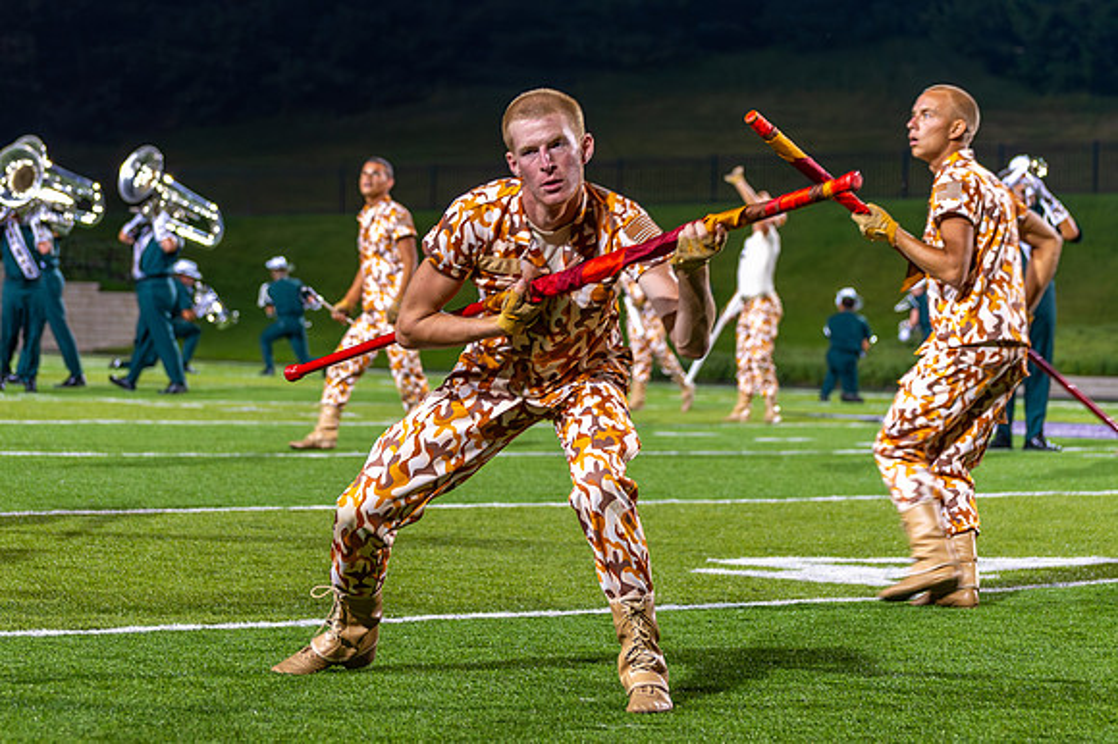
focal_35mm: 131
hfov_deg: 15.7
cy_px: 178
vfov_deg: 10.4
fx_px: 4064
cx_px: 531
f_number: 4.5
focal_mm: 86
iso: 1800
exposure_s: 1/160
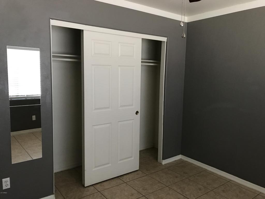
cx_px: 132
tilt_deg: -7.4
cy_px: 100
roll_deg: -0.7
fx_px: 214
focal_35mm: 28
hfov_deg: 63.4
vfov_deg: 49.7
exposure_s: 1/15
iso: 50
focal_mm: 3.99
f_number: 1.8
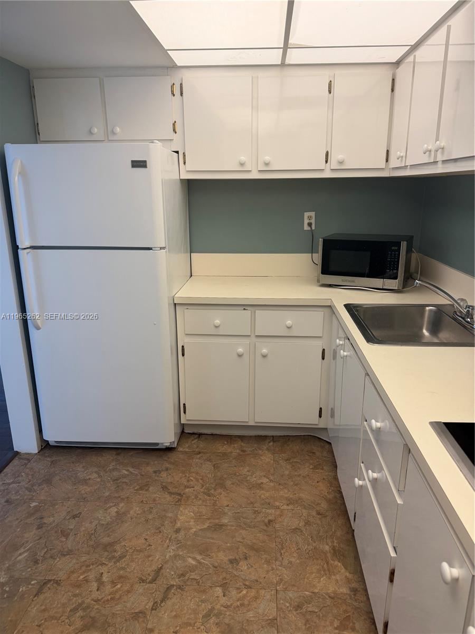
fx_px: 439
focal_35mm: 24
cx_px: 238
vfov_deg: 71.6
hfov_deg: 56.8
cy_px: 317
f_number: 1.78
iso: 100
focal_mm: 6.76
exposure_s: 1/120
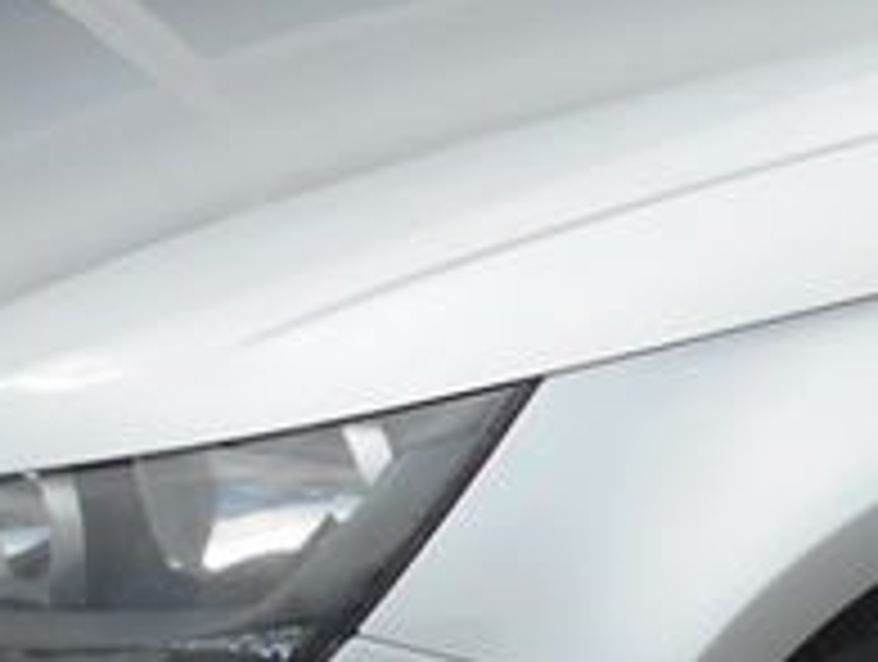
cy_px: 414
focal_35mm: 133
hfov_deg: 14.5
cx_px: 932
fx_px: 3380
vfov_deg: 11.2
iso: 80
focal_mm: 4.6
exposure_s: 1/500
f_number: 3.2
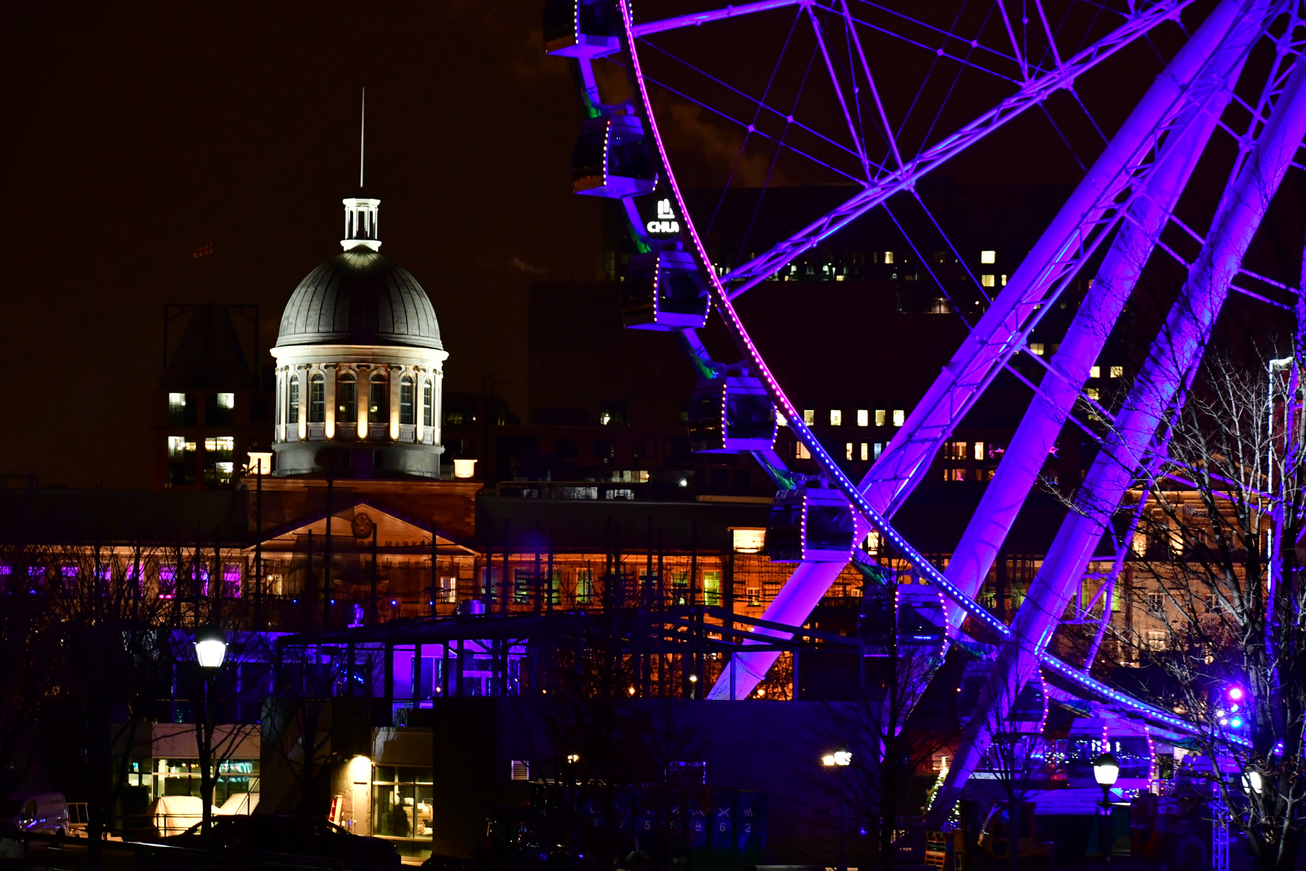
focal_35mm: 120
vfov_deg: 11.4
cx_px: 653
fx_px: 4353
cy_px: 436
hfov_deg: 17.1
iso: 4000
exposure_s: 1/15
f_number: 5.3
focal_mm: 80
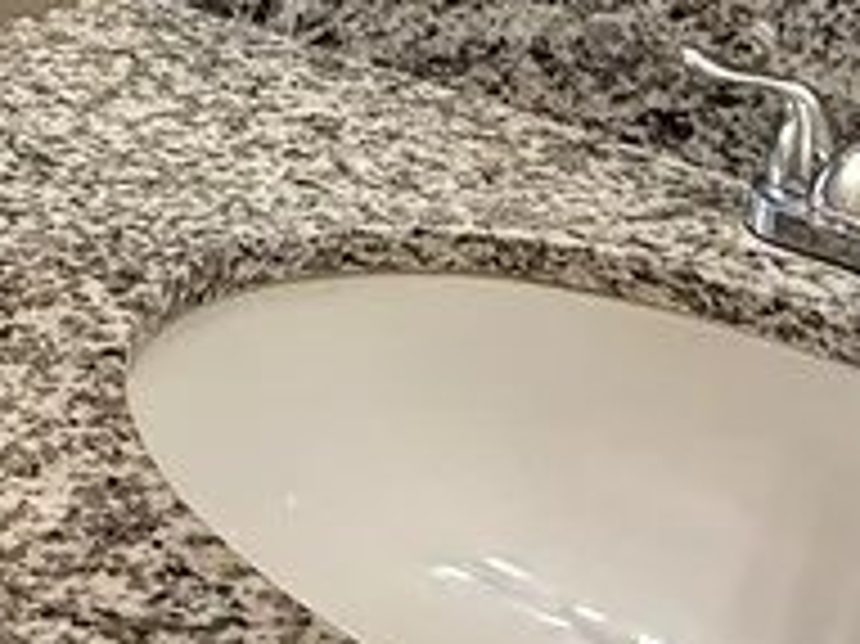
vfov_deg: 16.6
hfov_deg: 23.7
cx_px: -171
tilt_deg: -2.9
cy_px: -482
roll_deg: -0.6
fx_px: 1862
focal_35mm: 75
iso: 125
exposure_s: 1/99
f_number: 2.2
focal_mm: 2.22
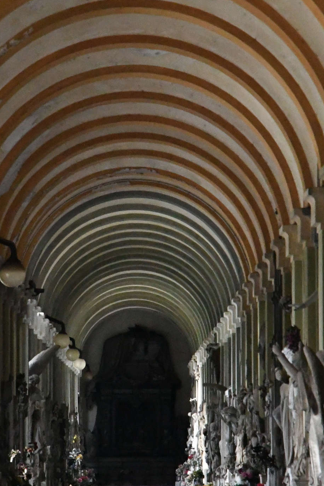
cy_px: 210
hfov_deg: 5.0
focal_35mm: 276
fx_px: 3726
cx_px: 136
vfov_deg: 7.5
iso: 11400
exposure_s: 1/125
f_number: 5.6
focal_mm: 85
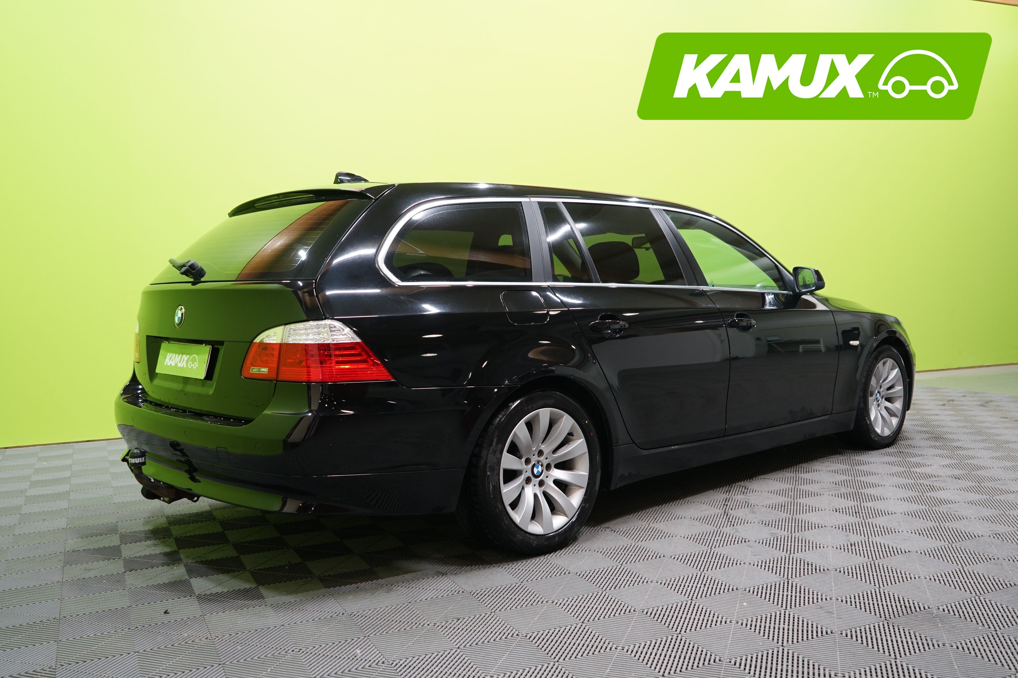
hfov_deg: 61.9
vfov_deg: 43.6
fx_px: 848
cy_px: 339
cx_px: 509
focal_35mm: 30
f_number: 4
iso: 800
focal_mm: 30
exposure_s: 1/50
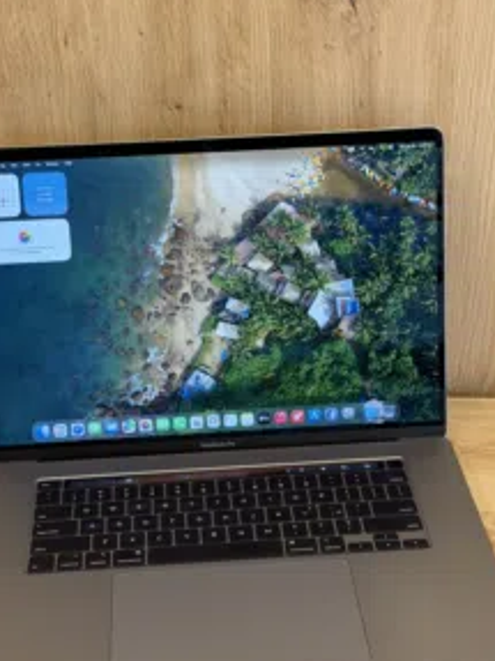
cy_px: 318
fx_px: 1278
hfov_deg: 21.9
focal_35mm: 67
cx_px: 226
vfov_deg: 29.0
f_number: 1.78
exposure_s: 1/50
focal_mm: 6.76
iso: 80
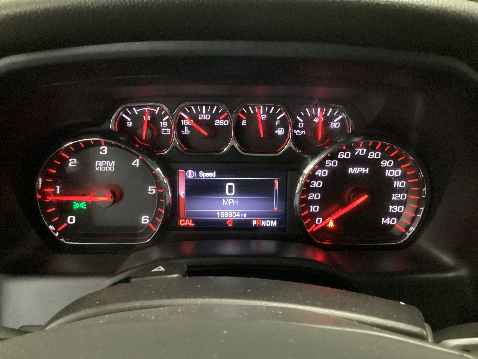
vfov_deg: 45.4
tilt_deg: -28.0
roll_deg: -2.5
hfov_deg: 58.4
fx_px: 428
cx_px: 239
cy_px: 180
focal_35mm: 31
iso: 800
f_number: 2.4
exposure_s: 1/20
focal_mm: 3.3
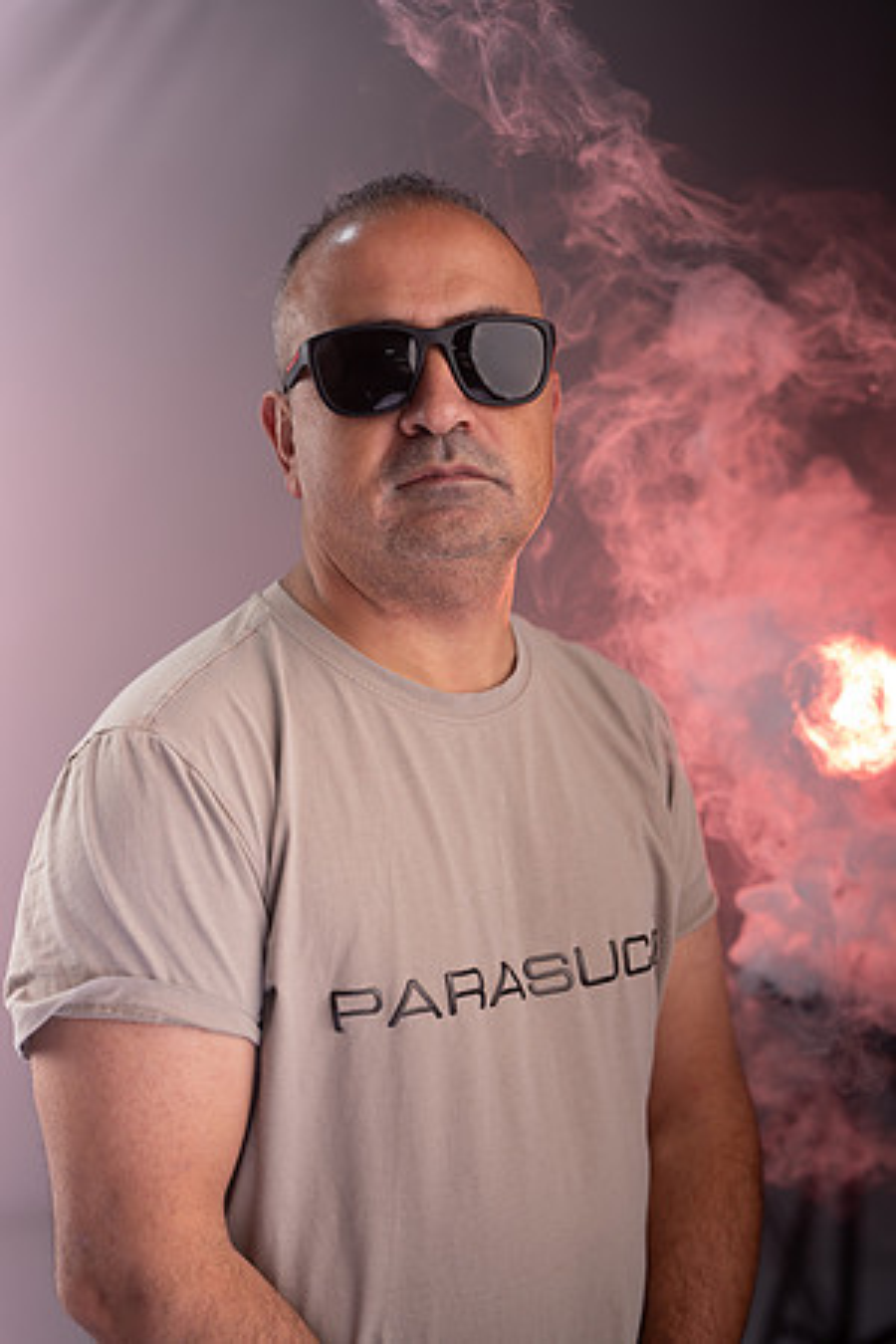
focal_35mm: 56
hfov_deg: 24.2
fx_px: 2091
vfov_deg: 35.6
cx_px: 448
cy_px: 672
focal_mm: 56
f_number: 2
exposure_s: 1/400
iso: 64
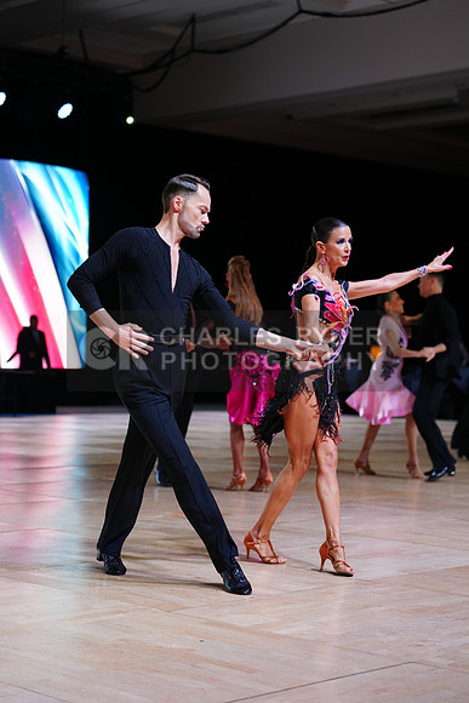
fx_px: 1367
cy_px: 352
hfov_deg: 19.5
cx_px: 234
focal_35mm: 70
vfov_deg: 28.8
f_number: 2.8
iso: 500
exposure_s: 1/400
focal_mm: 70
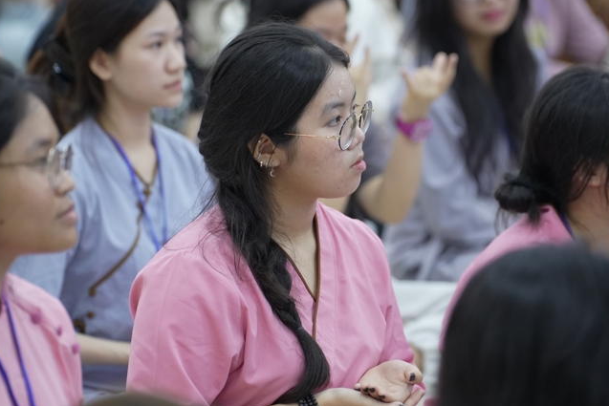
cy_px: 186
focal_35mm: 202
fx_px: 3418
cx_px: 318
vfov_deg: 6.8
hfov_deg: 10.2
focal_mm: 132
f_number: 2.8
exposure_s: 1/160
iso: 2500
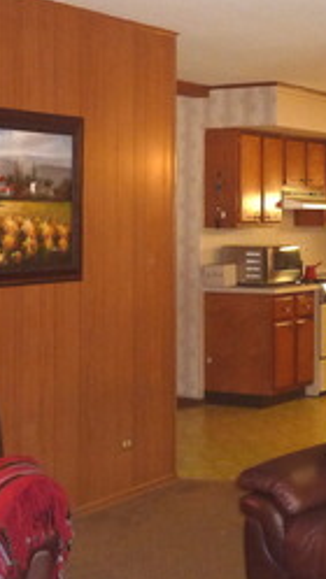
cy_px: 235
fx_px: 1076
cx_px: 277
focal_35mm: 70
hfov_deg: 17.0
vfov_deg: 30.1
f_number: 3.3
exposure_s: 1/30
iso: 320
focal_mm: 4.1
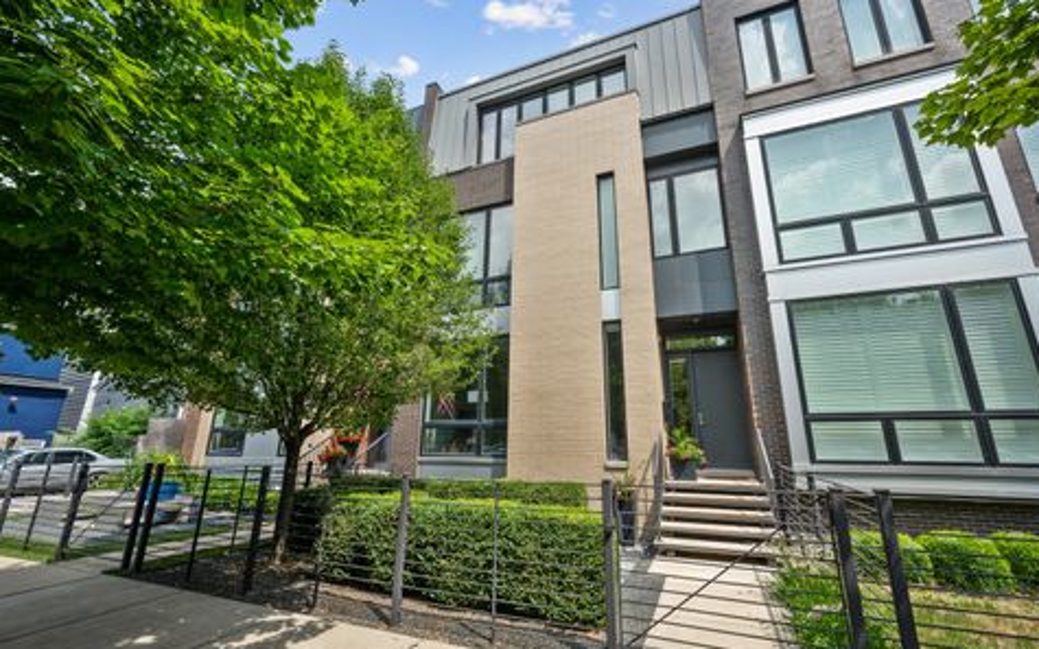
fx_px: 425
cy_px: 329
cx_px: 529
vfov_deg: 74.8
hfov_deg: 101.4
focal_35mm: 15
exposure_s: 1/125
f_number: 11
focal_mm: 14
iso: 100
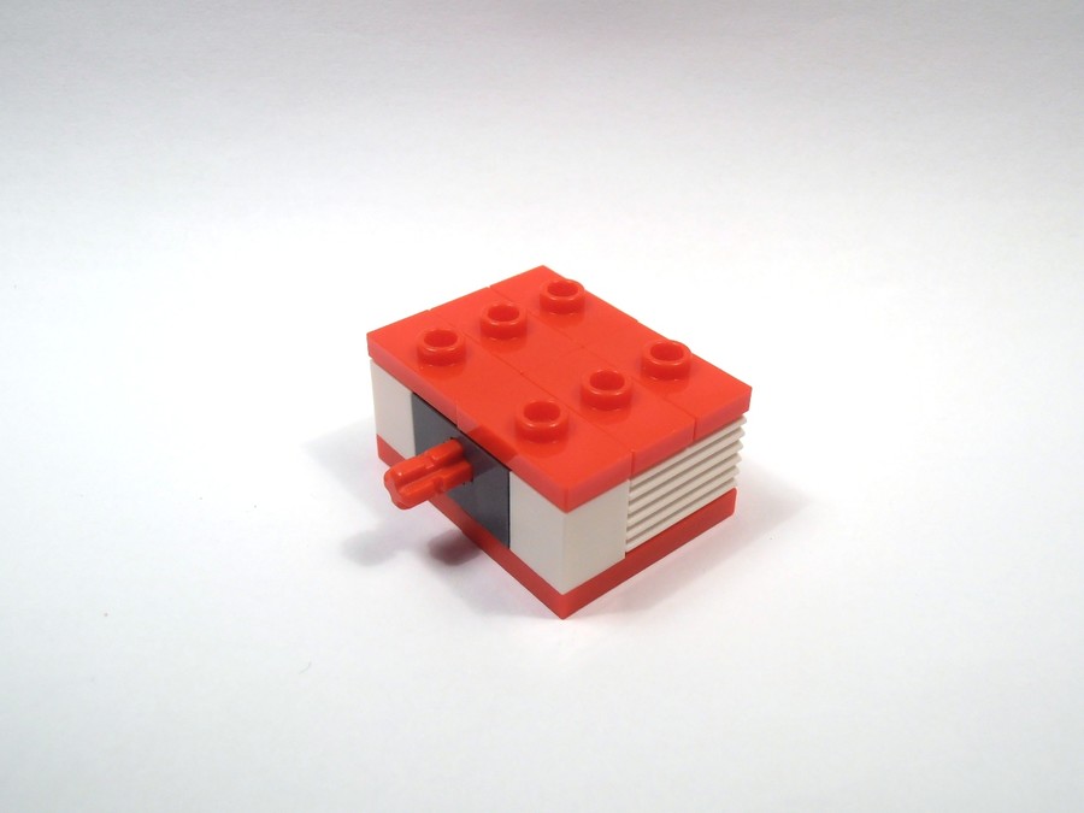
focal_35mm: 37
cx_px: 542
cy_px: 406
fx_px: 1159
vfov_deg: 38.7
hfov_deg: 50.1
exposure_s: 1/80
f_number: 3.9
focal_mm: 6.61
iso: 80
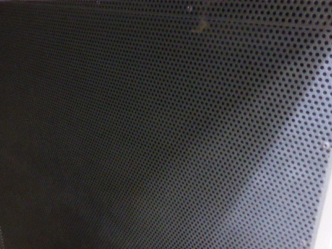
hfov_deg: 50.1
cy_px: 136
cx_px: 168
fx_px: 355
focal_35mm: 37
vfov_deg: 38.6
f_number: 3.6
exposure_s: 1/20
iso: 1600
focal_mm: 5.4
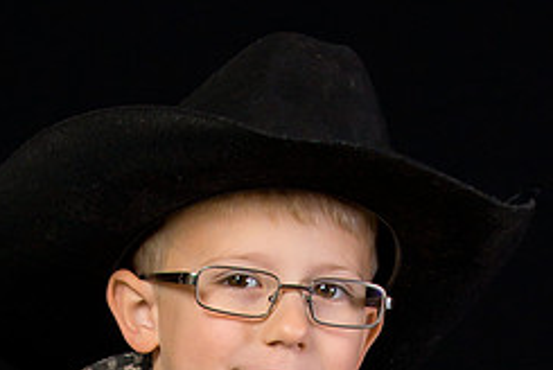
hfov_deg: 16.5
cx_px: 343
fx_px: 1910
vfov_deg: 10.9
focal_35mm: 124
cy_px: 396
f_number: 5
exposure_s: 1/160
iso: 200
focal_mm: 35
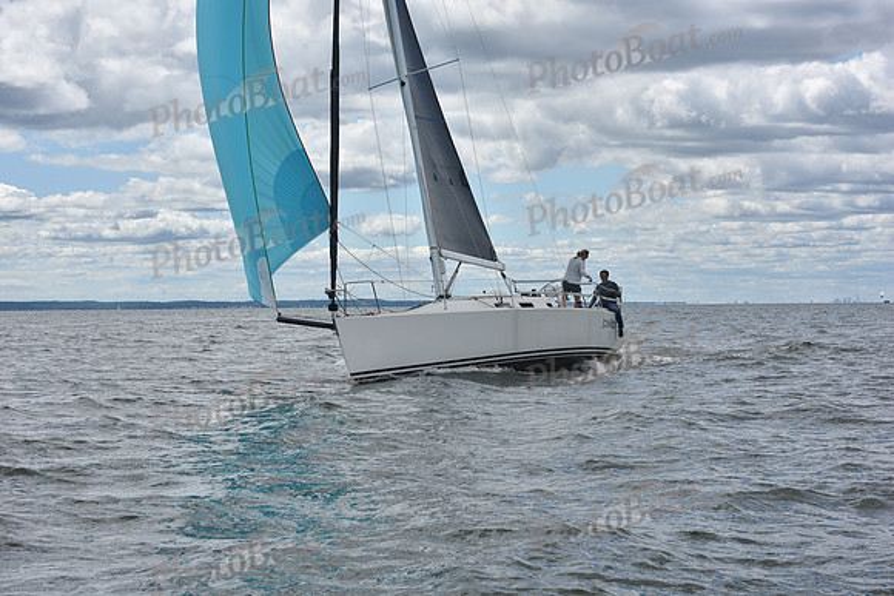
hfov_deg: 27.0
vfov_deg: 18.2
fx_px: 1863
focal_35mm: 75
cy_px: 298
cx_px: 447
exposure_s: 1/800
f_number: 11
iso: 250
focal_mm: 75
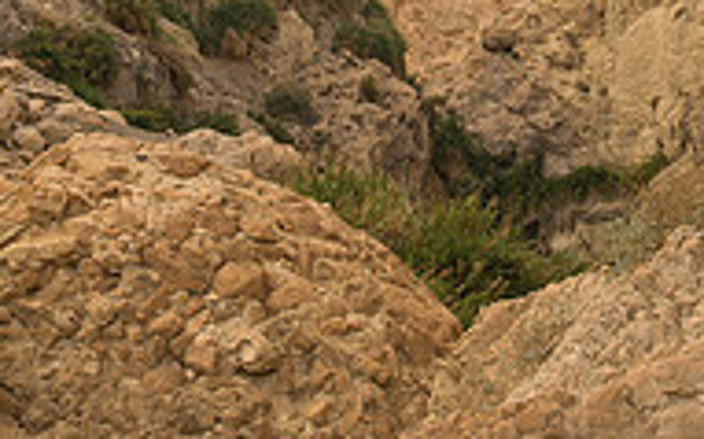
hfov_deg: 21.0
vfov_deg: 12.6
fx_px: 1898
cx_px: 339
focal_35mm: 99
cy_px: -183
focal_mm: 32
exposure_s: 1/1600
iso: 200
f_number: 2.8
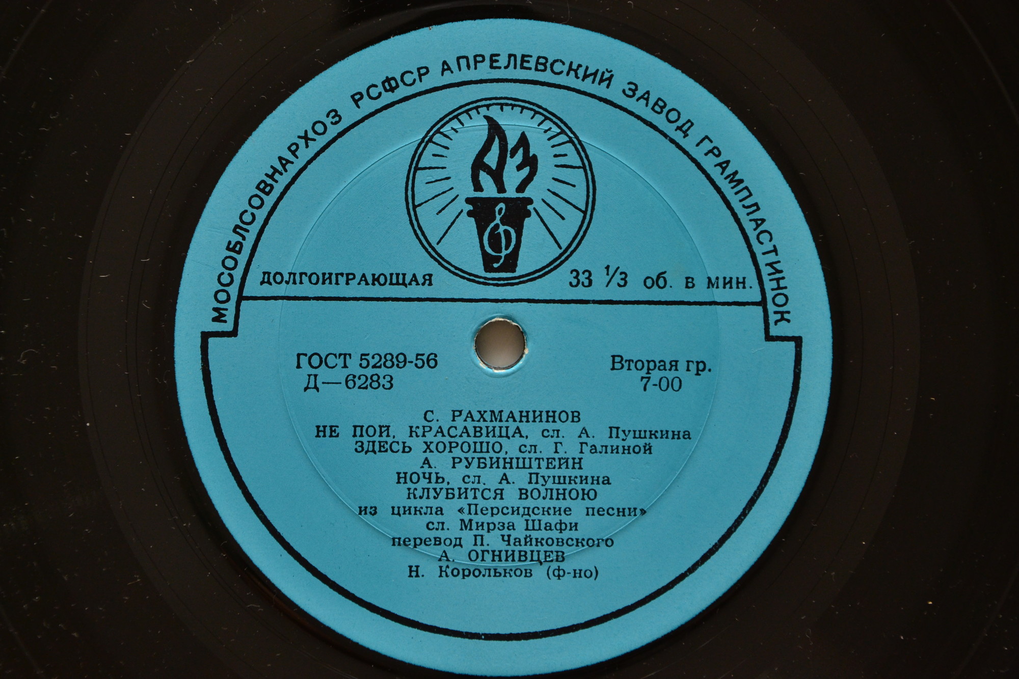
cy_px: 340
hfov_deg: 19.5
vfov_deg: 13.0
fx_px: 2972
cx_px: 510
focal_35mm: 105
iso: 800
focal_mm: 70
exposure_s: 1/200
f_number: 7.1
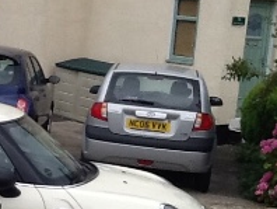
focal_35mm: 111
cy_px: 159
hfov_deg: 17.1
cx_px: -25
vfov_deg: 13.3
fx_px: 889
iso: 40
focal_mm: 2.03
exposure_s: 1/294
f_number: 2.4
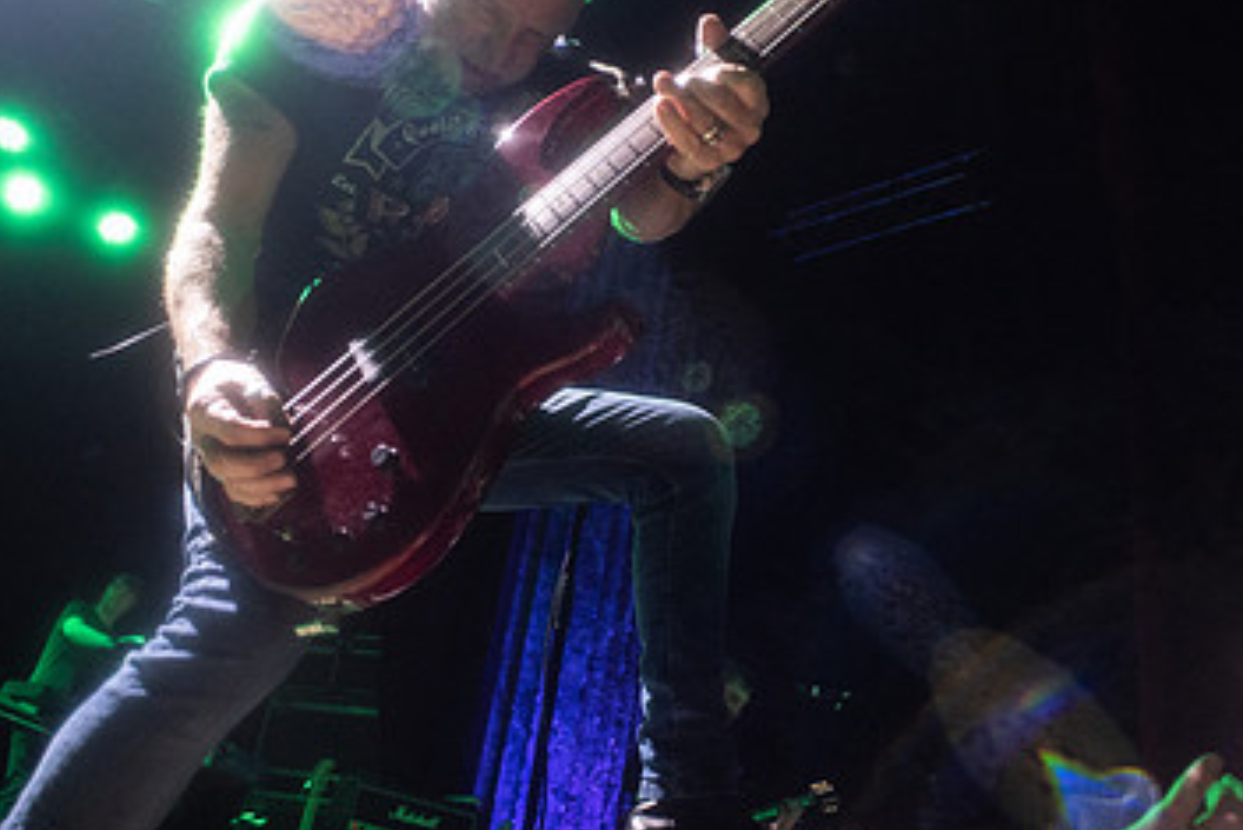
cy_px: 320
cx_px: 632
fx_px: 1140
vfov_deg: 39.8
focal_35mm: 33
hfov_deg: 57.2
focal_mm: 20
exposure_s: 1/250
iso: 3200
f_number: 3.5
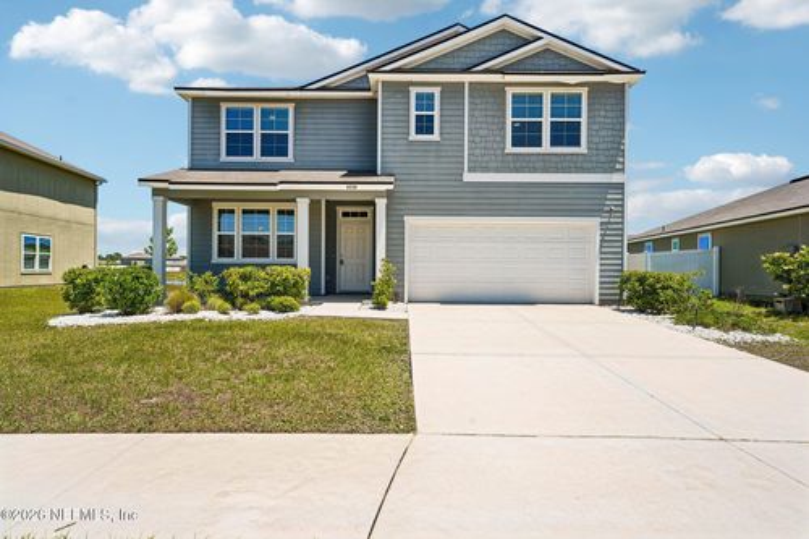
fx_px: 454
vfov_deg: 61.4
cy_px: 270
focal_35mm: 20
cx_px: 404
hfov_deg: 83.4
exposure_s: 1/50
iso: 100
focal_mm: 20.2
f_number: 10
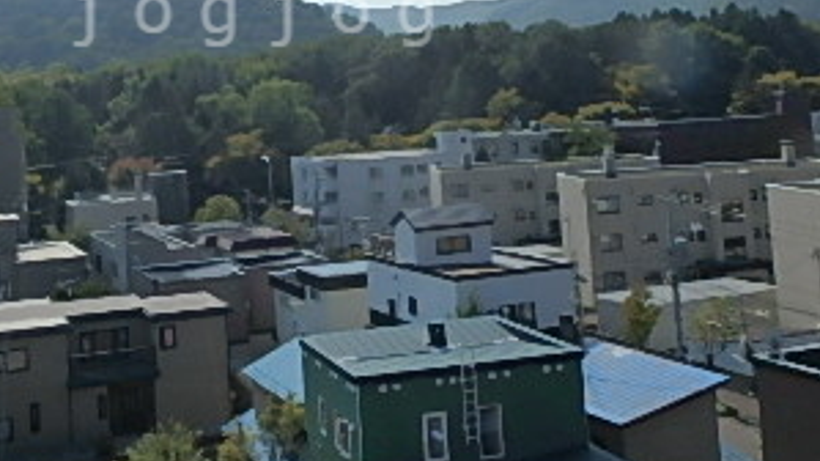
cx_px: 261
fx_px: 1065
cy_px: 14
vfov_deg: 23.5
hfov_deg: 41.5
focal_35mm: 49
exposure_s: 1/1250
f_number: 6
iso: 125
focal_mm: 3.7
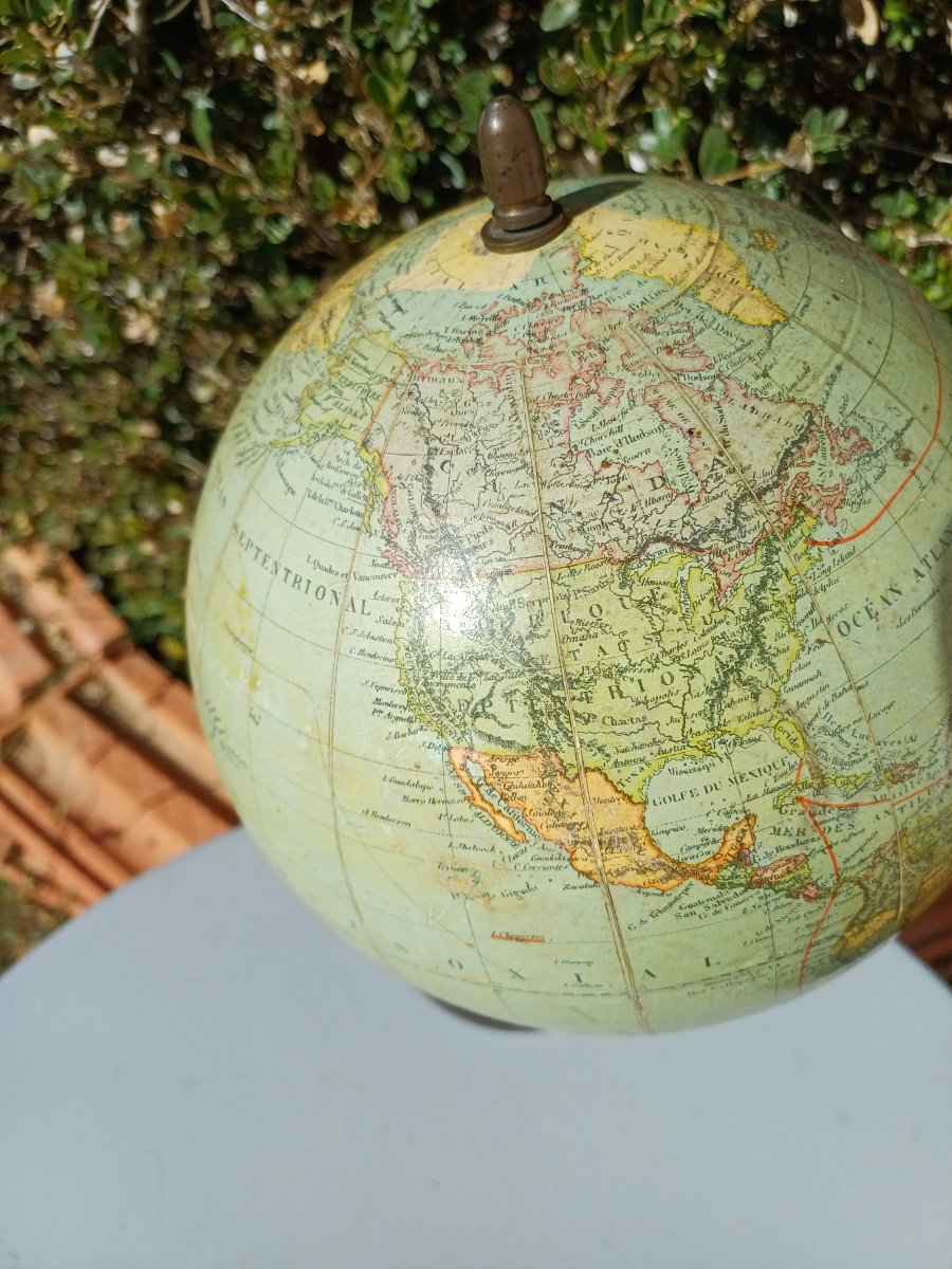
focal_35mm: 25
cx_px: 476
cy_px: 634
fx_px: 917
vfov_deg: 69.4
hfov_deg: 54.9
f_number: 1.8
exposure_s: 1/1658
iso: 50
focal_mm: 4.65
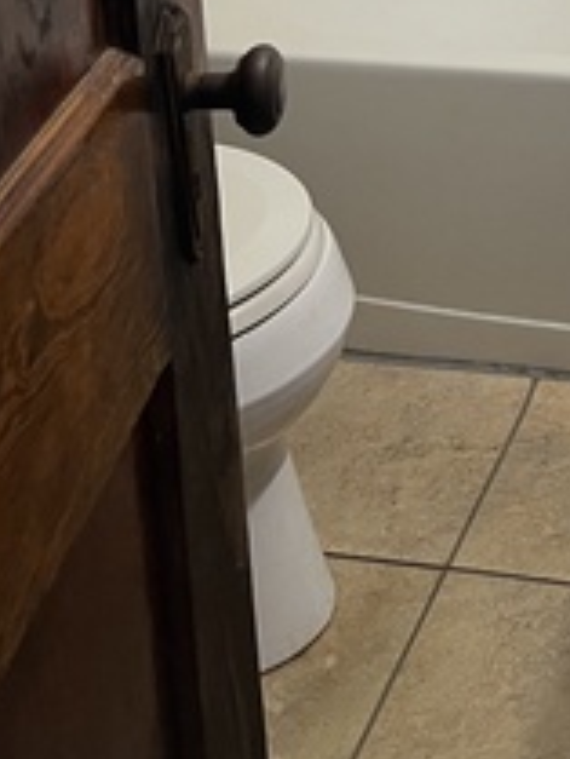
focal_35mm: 83
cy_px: -343
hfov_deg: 16.8
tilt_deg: -12.2
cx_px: 748
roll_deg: +1.2
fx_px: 1820
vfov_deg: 20.5
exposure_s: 1/60
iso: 125
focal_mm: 5.7
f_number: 1.5
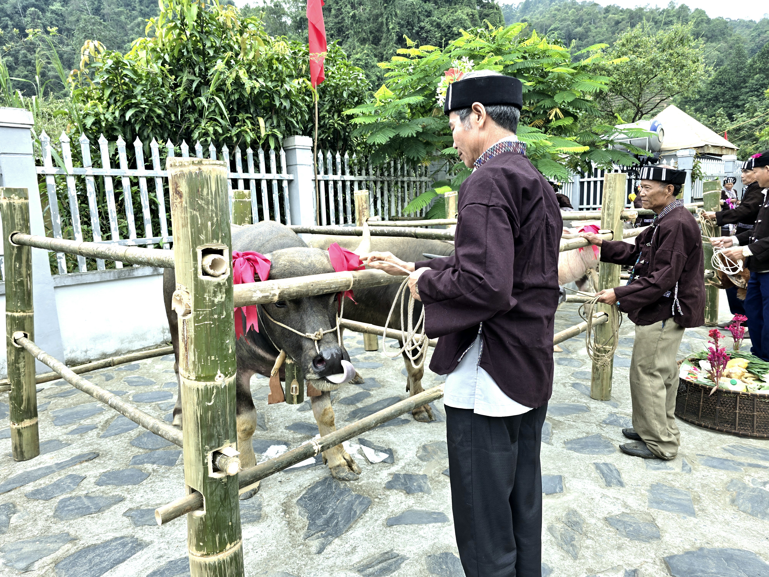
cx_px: 384
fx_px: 511
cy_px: 288
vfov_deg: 58.9
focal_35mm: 23
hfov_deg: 73.9
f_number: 1.7
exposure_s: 1/182
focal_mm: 6.3
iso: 25
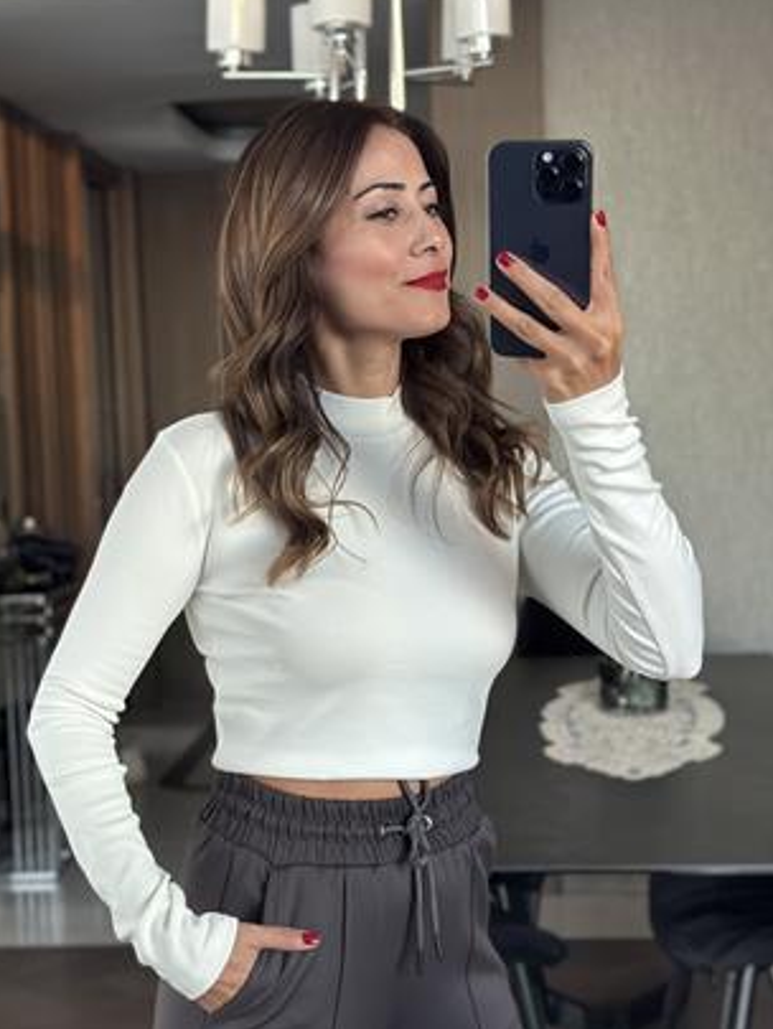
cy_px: 589
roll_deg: +3.4
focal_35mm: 60
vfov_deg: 32.1
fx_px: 1786
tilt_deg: -18.6
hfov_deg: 24.4
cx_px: 341
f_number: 1.78
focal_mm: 6.86
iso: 400
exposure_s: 1/49
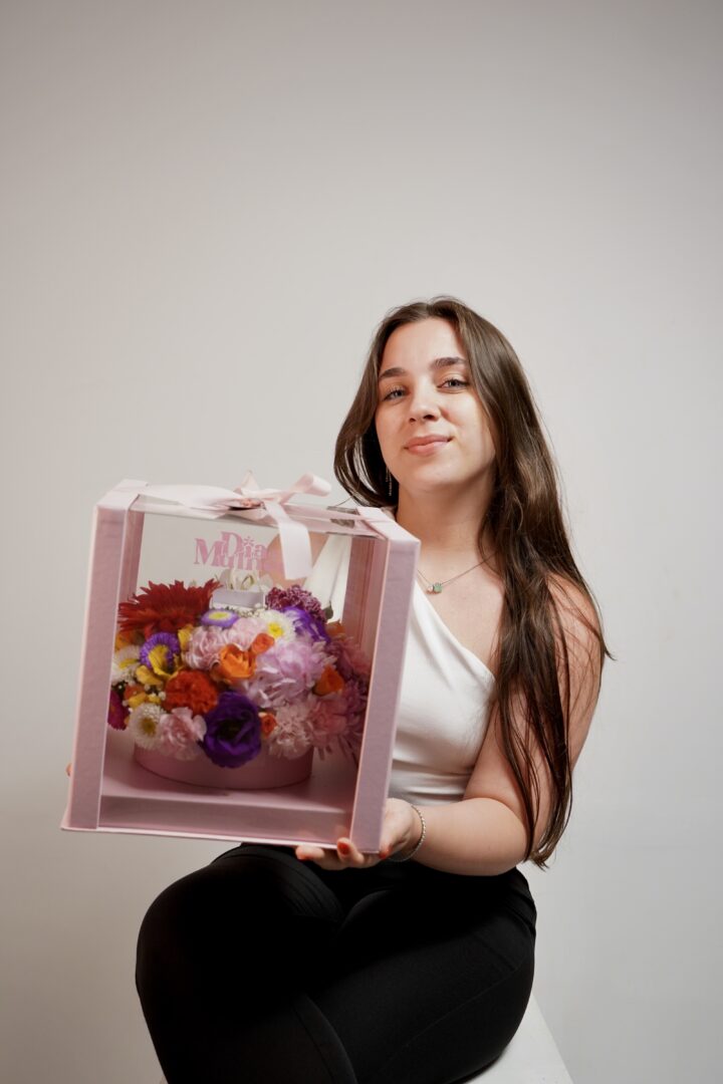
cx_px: 362
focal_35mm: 42
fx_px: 1265
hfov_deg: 31.9
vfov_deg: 46.4
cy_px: 542
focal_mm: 28
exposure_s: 1/125
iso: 320
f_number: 3.2
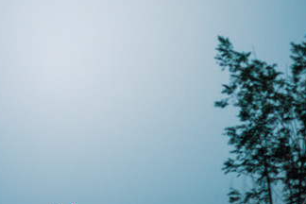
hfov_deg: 13.2
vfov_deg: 8.8
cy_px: 63
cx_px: 54
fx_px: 1317
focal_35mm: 155
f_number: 1.4
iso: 800
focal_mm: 85
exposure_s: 1/160
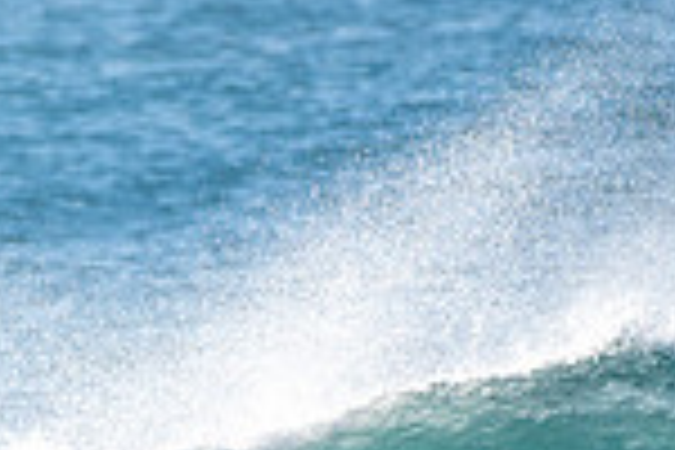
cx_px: -378
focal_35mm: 2904
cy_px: 538
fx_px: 54446
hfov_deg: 0.7
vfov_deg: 0.5
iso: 220
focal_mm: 500
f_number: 5.6
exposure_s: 1/1250
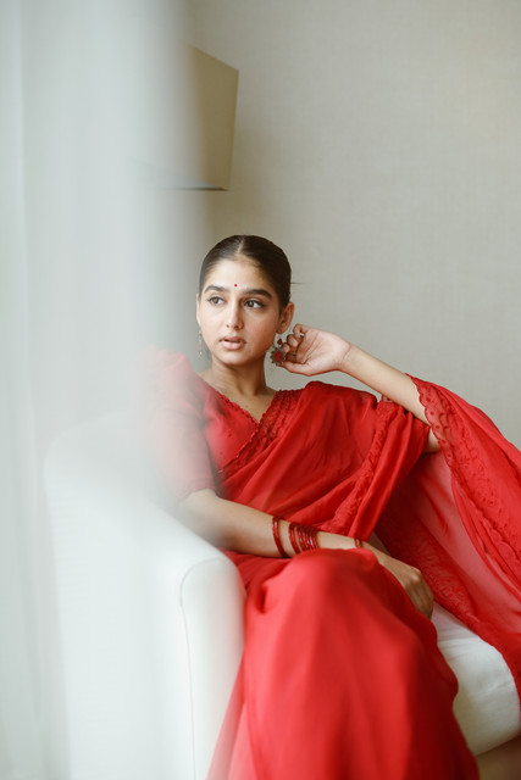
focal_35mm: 50
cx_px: 260
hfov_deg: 27.0
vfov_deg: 39.6
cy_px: 390
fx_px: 1085
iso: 640
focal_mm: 50
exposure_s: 1/250
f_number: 2.8
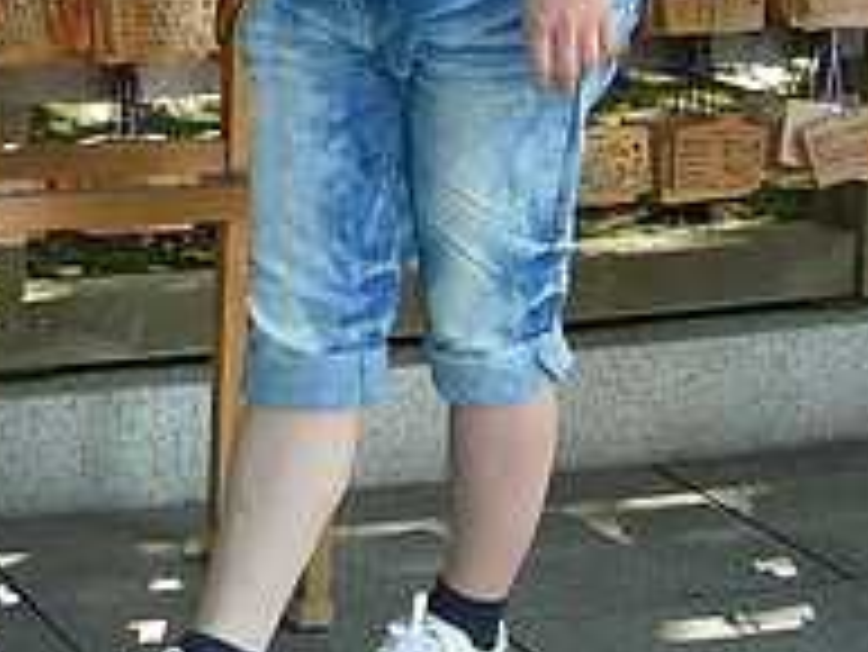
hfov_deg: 17.1
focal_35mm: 112
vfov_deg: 12.6
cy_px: -310
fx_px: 2810
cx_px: -13
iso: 64
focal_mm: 7.5
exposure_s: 1/30
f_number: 2.7
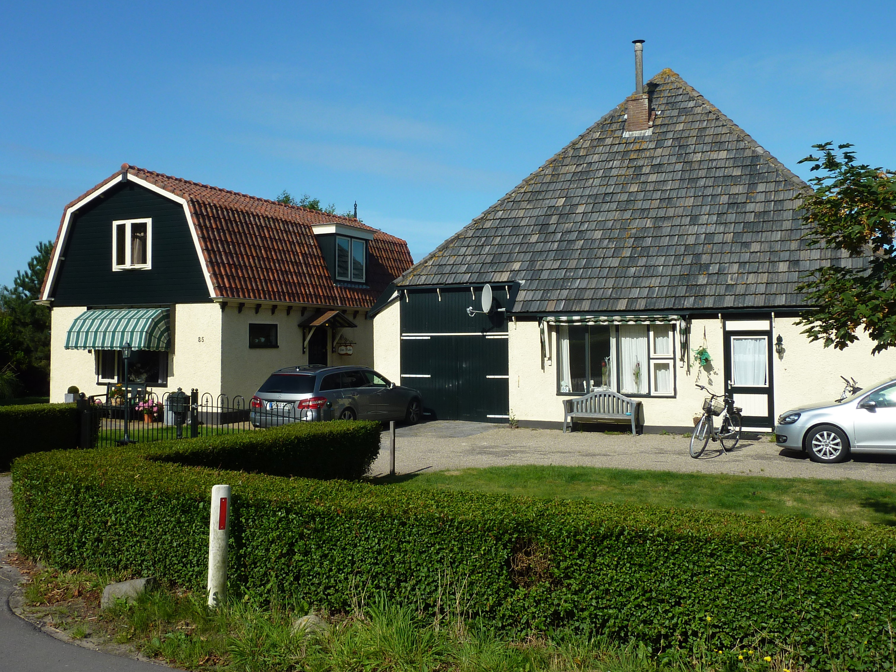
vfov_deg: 40.6
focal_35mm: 35
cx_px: 432
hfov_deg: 52.6
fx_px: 906
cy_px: 298
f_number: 5
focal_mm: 4.7
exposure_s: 1/640
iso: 80
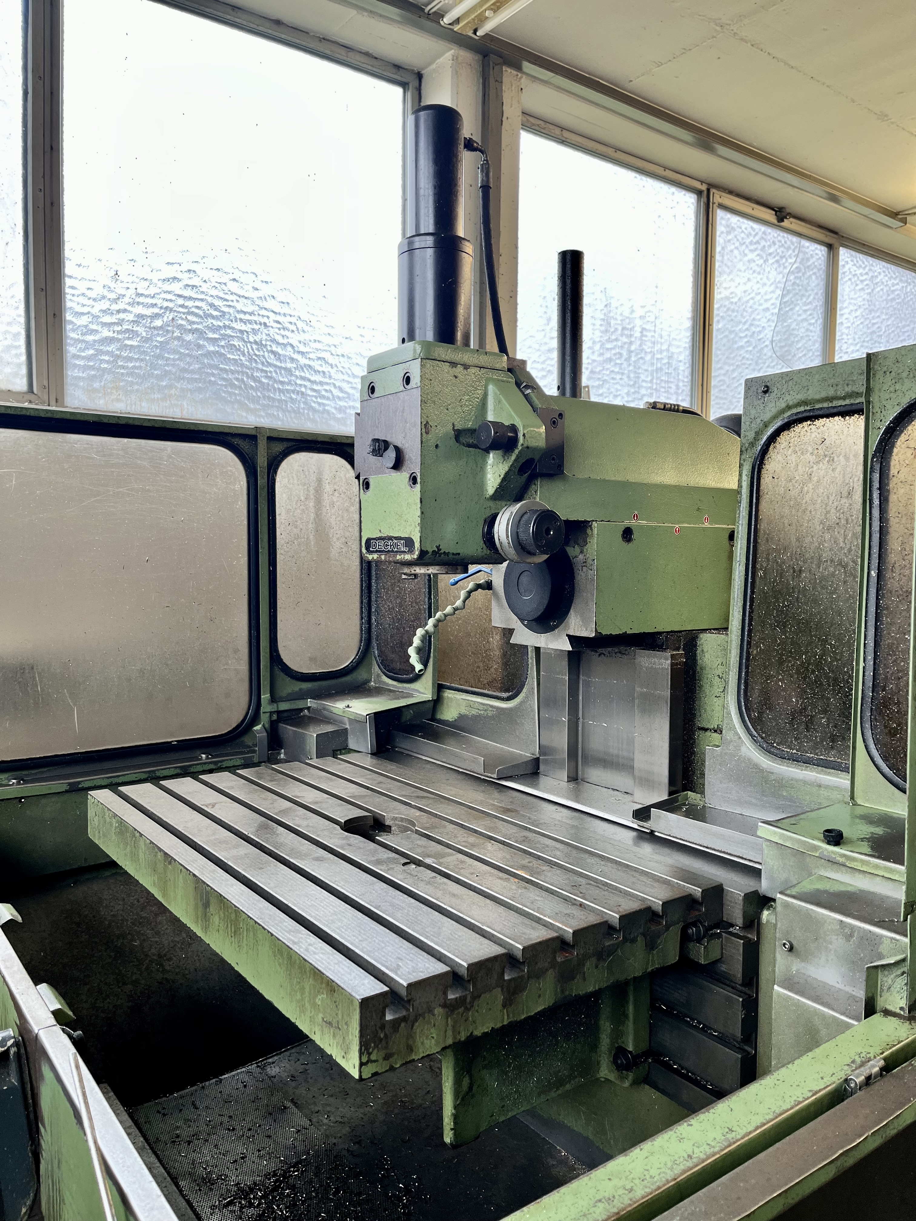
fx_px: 917
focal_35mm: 26
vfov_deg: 67.3
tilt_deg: -4.0
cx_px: 458
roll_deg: -0.3
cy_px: 610
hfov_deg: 53.1
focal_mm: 5.1
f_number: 1.6
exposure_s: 1/100
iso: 40
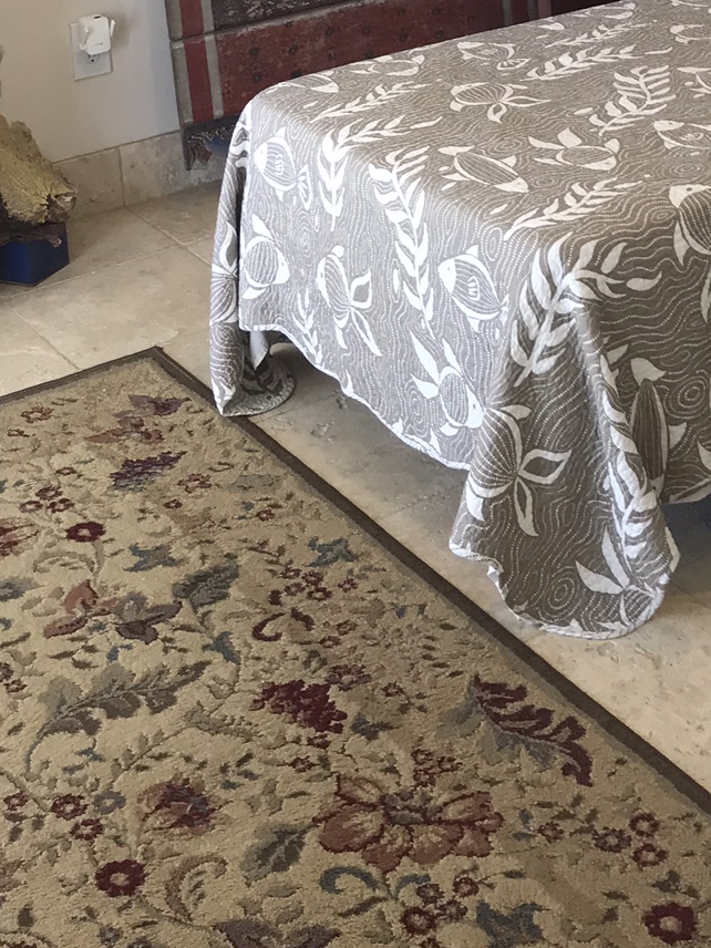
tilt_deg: -11.0
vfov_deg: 26.4
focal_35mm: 67
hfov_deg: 21.9
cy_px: -123
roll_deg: +3.7
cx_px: 465
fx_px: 1835
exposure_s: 1/60
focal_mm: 3.99
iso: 25
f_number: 1.8
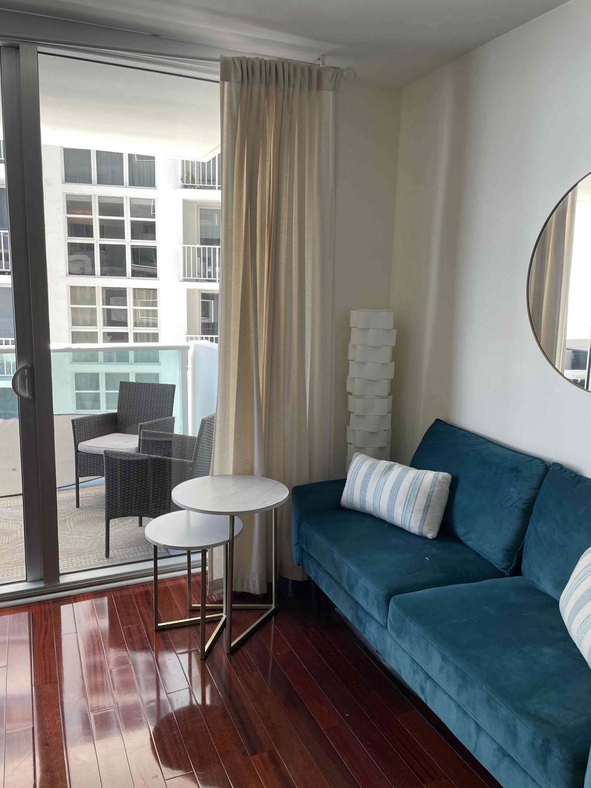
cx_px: 296
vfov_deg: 67.3
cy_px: 394
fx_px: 592
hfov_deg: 53.1
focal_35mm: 26
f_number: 1.6
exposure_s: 1/121
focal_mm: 4.2
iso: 64
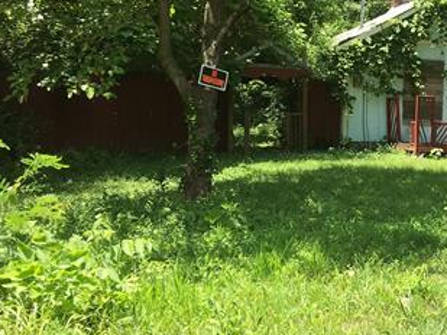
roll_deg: -2.7
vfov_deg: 24.4
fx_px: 775
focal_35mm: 60
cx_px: 430
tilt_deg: -0.9
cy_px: 162
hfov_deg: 30.3
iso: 25
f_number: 2.2
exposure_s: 1/541
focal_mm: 4.15
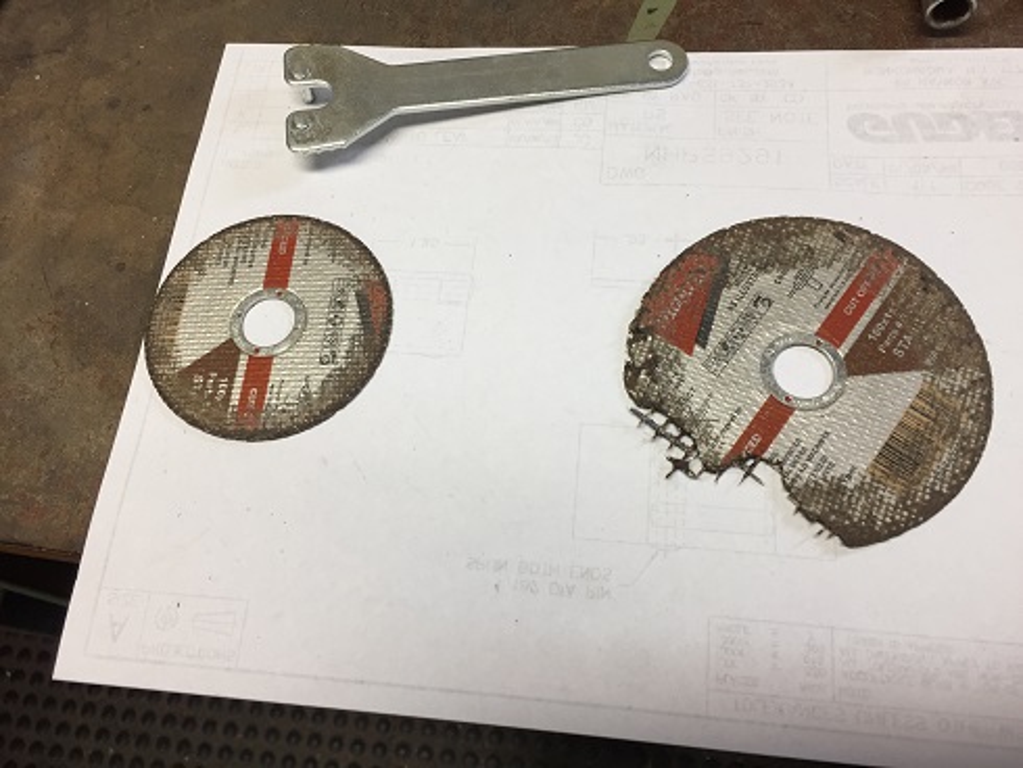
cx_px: 512
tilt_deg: -67.7
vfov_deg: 48.3
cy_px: 384
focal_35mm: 29
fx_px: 857
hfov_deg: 61.6
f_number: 2.2
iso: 40
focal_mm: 4.15
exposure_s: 1/50
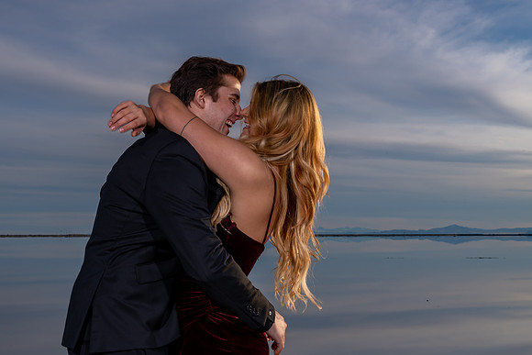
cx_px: 209
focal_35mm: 63
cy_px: 140
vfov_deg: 21.4
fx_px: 938
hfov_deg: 31.6
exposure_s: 1/200
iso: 200
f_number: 18
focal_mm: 52
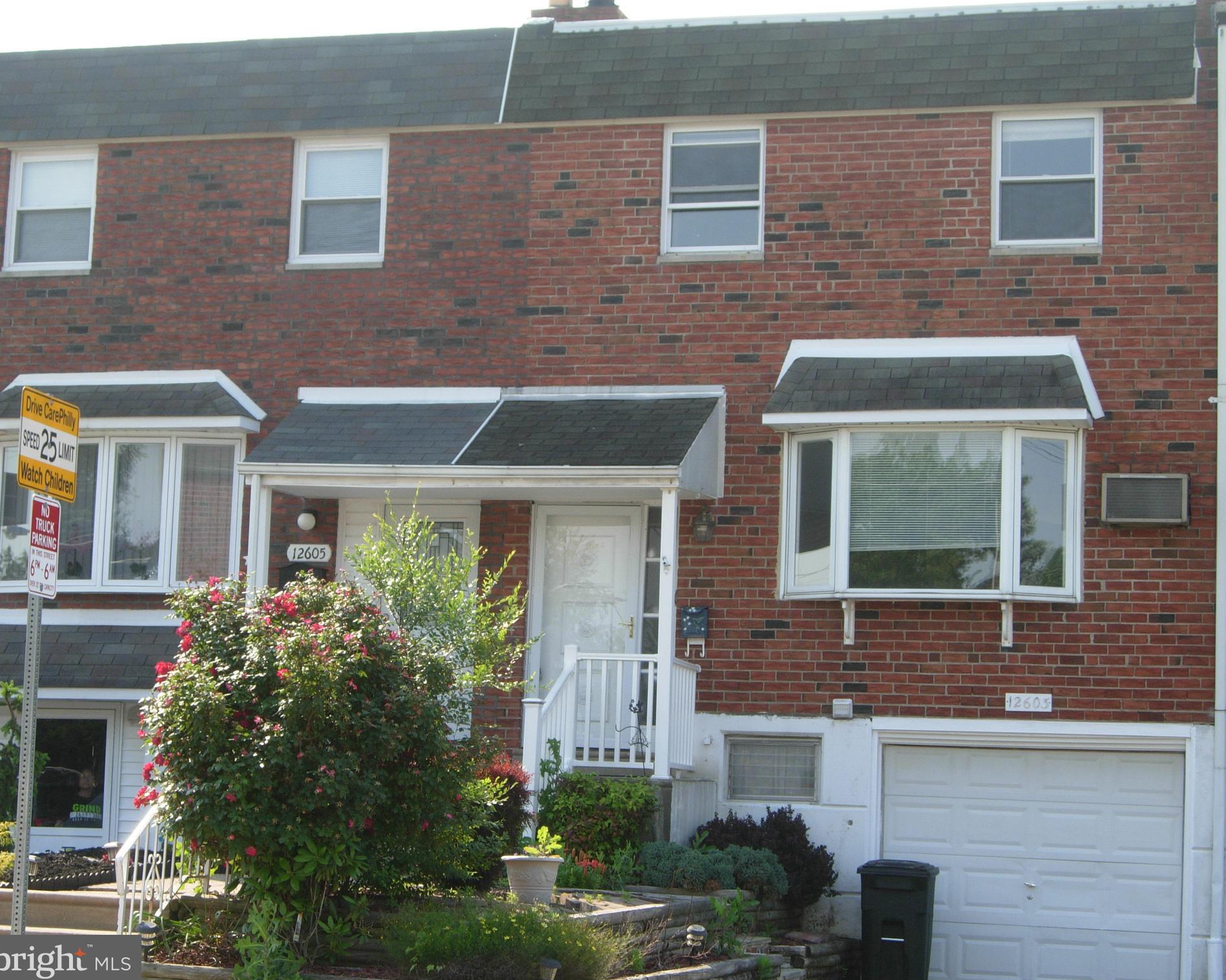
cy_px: 492
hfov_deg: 24.1
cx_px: 641
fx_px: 2866
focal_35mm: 79
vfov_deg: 19.4
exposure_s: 1/176
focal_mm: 15.7
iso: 50
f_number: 4.8
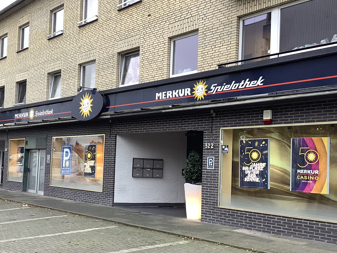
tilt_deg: +3.1
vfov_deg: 33.5
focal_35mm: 43
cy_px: 145
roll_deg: -2.5
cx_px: 157
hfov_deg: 43.8
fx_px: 419
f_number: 2.4
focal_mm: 3.3
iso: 50
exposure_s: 1/50
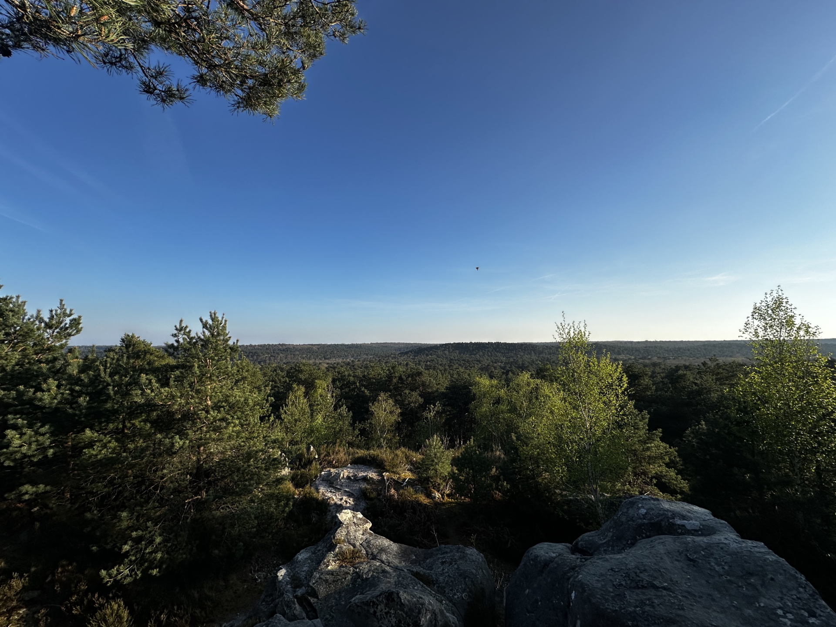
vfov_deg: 85.7
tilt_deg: +4.8
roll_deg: +0.9
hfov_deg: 102.1
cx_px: 418
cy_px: 314
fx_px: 338
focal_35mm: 14
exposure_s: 1/1553
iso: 50
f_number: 2.2
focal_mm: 2.22
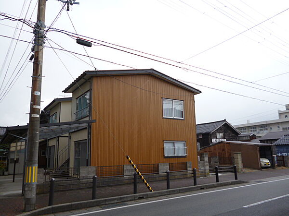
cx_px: 144
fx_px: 234
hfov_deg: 63.4
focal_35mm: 28
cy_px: 108
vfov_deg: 49.7
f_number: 3.1
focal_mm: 5
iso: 100
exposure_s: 1/160
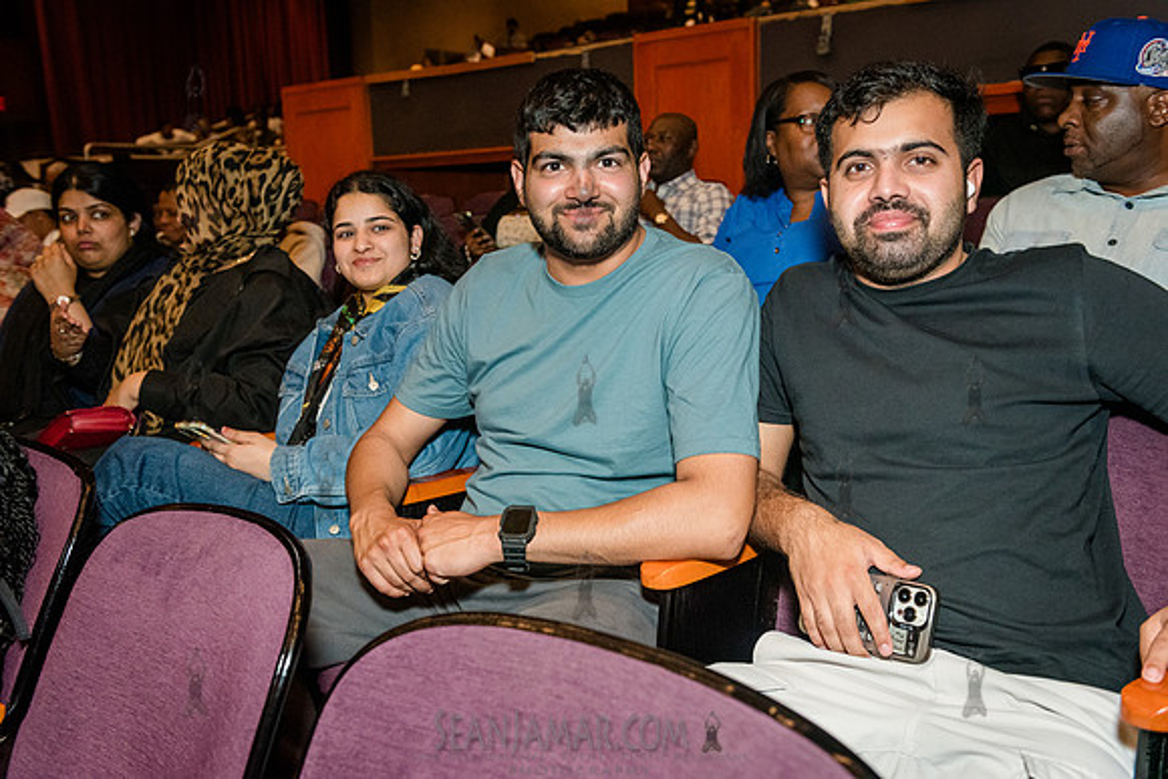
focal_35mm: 32
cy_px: 390
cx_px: 584
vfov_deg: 41.1
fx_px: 1038
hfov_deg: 58.7
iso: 5000
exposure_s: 1/200
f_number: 4
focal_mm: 32
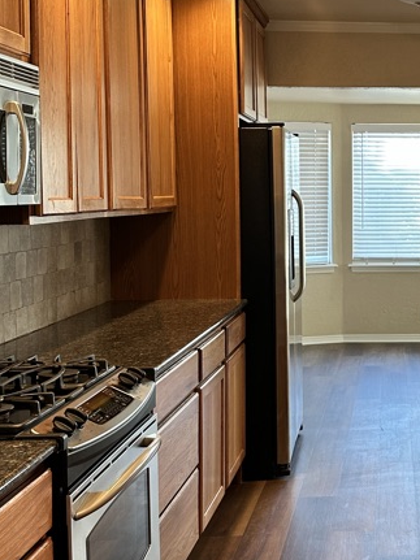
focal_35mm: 57
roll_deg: -0.2
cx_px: 432
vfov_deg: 33.7
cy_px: 240
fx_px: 923
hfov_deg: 24.3
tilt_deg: -3.0
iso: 125
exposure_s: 1/60
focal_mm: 6.86
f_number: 1.78
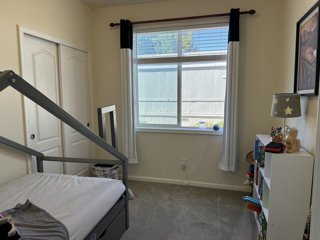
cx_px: 160
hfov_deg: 71.6
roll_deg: -0.2
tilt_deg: -7.1
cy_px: 120
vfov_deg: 56.8
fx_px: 222
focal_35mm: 24
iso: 80
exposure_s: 1/285
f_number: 1.78
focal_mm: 6.86
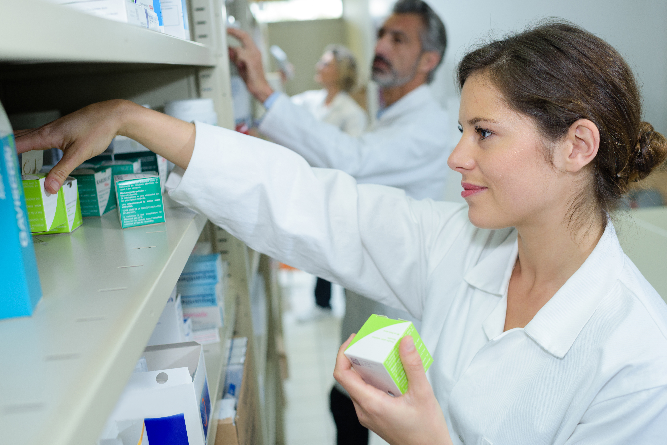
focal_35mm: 35
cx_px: 334
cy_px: 222
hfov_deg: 54.4
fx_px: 649
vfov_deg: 37.9
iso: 320
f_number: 3.2
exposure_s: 1/80
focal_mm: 35
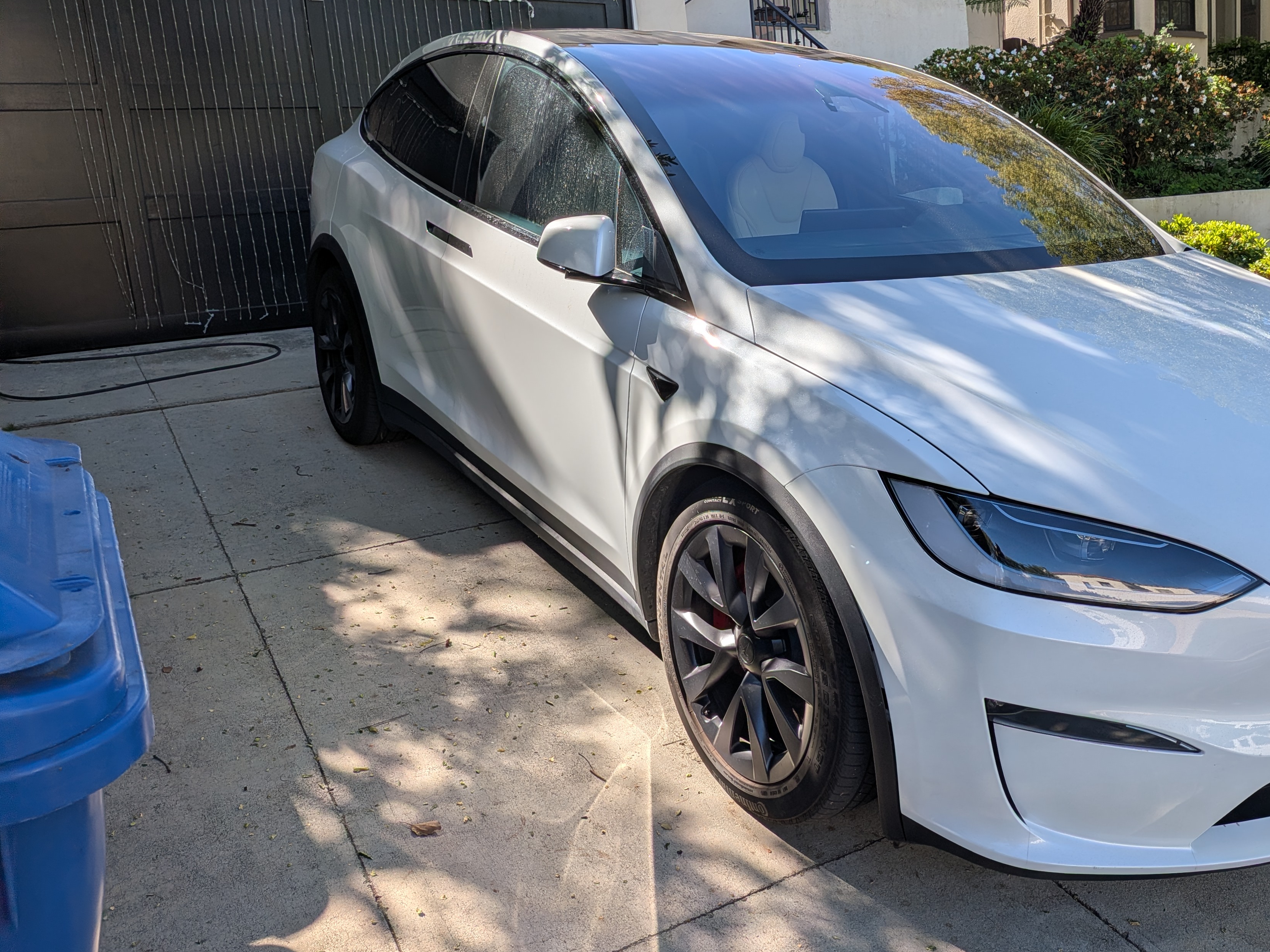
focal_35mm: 29
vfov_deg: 48.2
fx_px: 1064
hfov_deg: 61.1
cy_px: 441
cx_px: 763
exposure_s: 1/1754
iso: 37
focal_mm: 4.53
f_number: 1.7
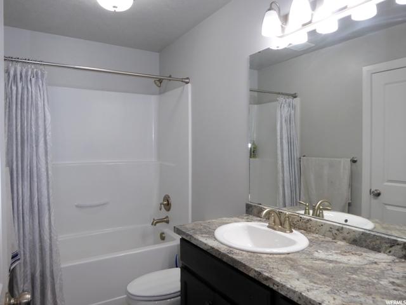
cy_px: 152
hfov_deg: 71.6
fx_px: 281
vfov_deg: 56.8
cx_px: 203
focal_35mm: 24
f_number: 3.3
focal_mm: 4.3
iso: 200
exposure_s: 1/60
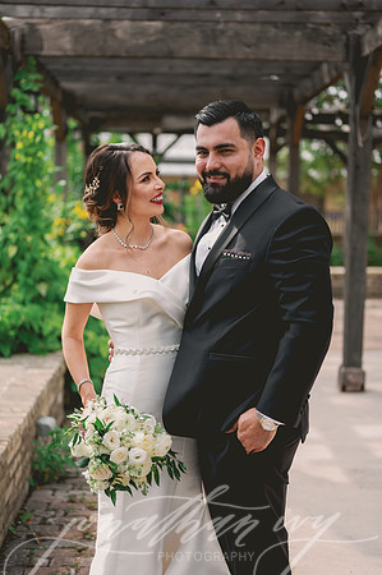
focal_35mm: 50
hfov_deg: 26.9
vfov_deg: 39.6
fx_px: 798
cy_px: 288
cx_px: 191
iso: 64
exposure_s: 1/800
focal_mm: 50
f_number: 2
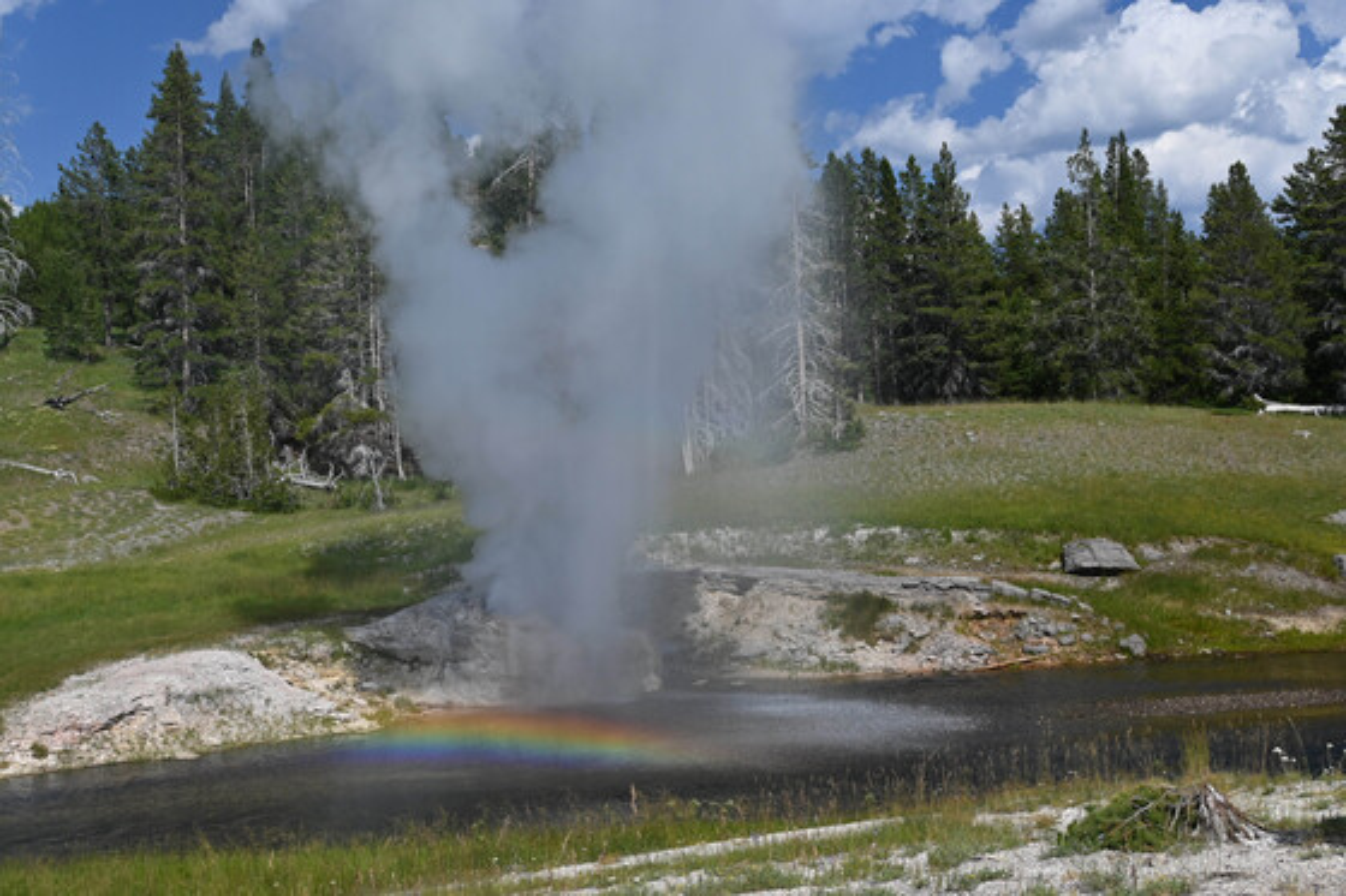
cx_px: 673
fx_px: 1570
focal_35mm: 42
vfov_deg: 31.9
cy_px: 448
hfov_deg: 46.4
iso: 180
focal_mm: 28
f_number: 6.3
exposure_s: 1/2000
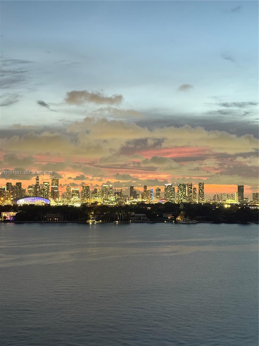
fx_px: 479
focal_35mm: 48
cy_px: 173
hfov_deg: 30.3
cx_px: 130
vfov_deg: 39.7
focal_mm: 6.76
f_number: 1.78
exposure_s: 1/18
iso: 1000
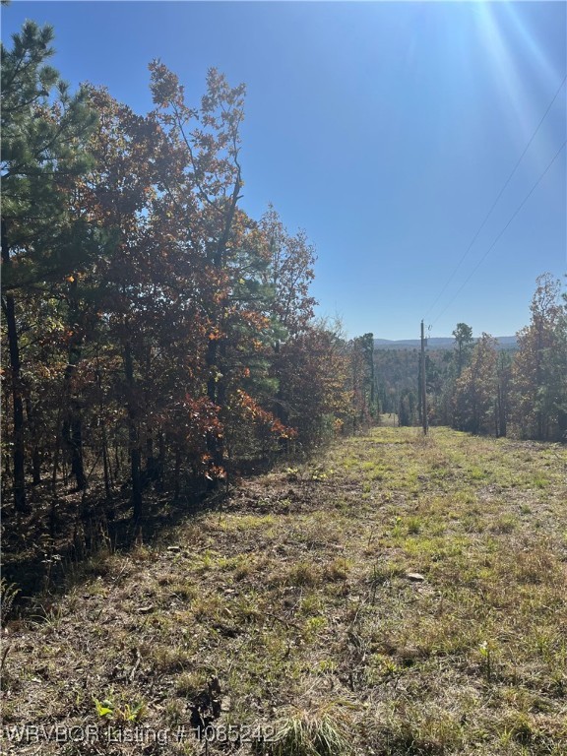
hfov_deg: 53.1
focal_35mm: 26
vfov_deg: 67.3
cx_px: 284
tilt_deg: -0.2
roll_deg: +1.4
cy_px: 378
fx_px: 568
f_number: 1.6
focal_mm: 5.1
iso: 50
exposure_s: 1/5556
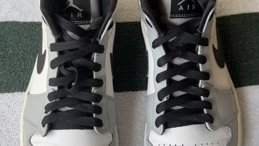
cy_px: 89
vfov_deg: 40.0
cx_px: 131
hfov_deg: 66.0
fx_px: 199
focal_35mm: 29
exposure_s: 1/353
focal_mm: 5.7
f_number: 1.5
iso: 50
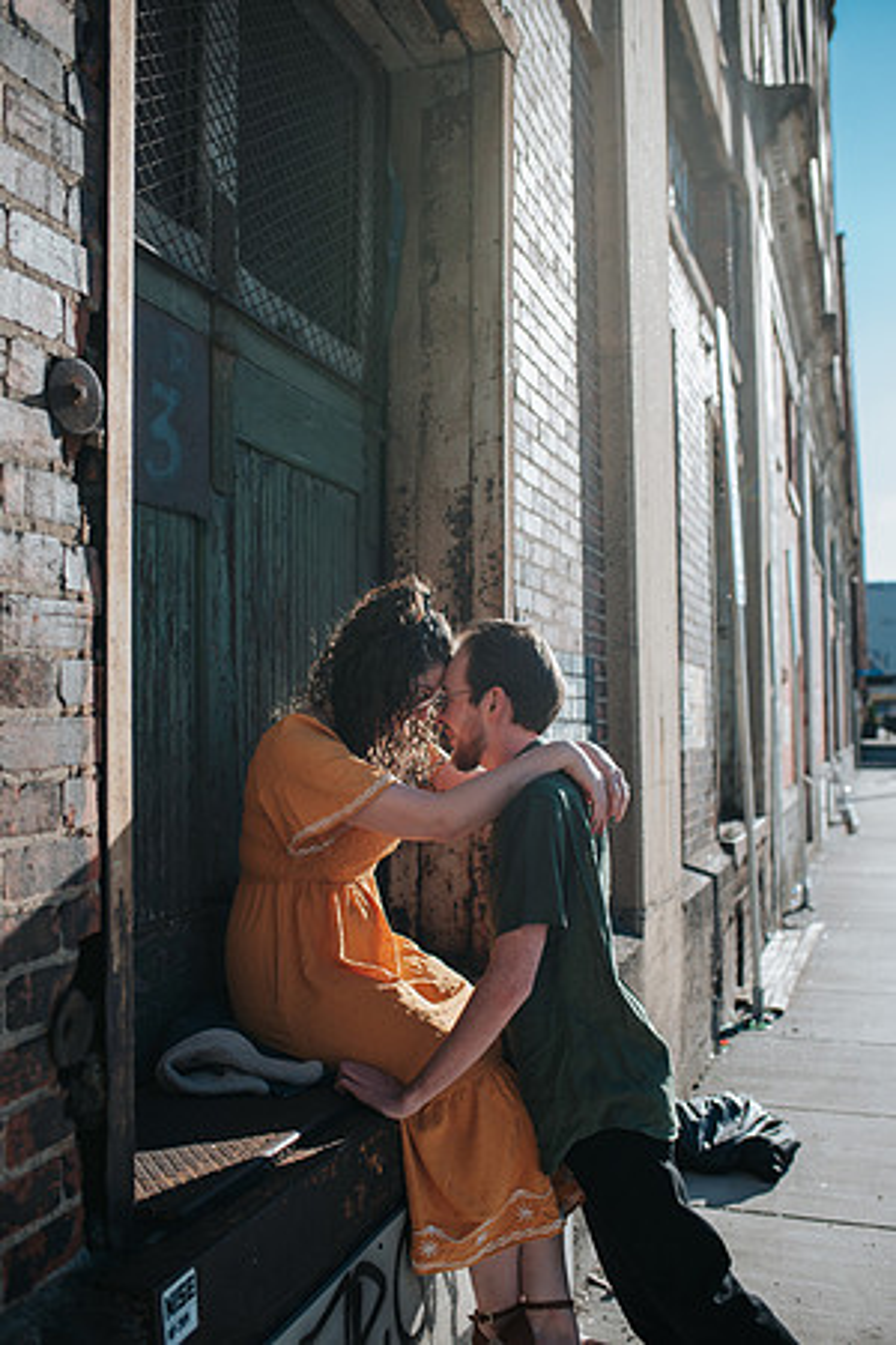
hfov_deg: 37.9
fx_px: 1307
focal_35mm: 35
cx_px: 448
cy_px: 672
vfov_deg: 54.4
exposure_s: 1/1250
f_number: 3.2
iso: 160
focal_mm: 35
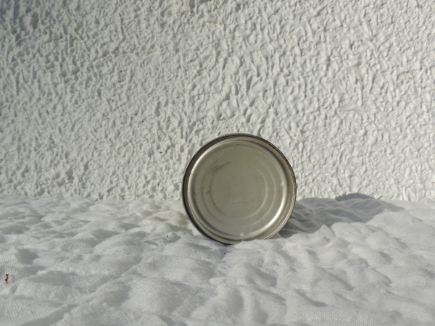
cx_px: 218
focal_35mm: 33
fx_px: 415
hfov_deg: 55.4
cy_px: 163
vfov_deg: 42.9
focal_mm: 5.8
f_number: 4
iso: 80
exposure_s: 1/1250
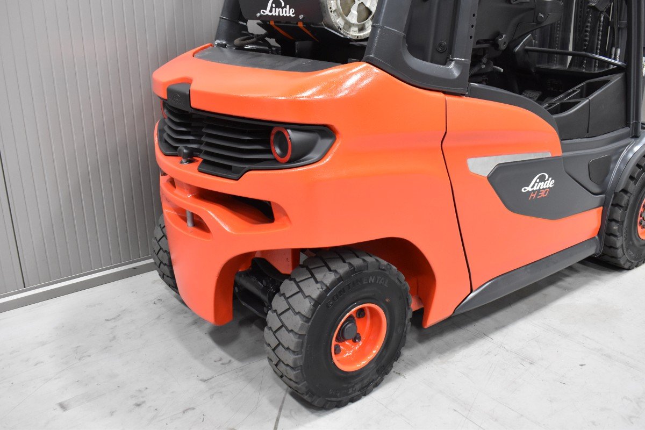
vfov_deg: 38.4
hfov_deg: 55.1
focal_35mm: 34
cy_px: 215
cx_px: 322
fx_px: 618
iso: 1600
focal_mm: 23
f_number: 5
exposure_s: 1/25
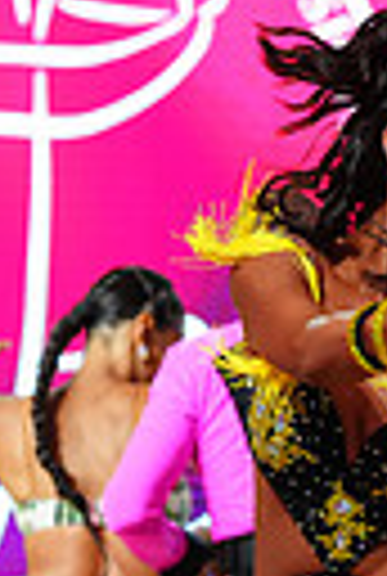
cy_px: 767
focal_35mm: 402
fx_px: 6447
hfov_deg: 3.4
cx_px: 855
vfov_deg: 5.1
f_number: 4
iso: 1600
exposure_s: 1/400
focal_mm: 89
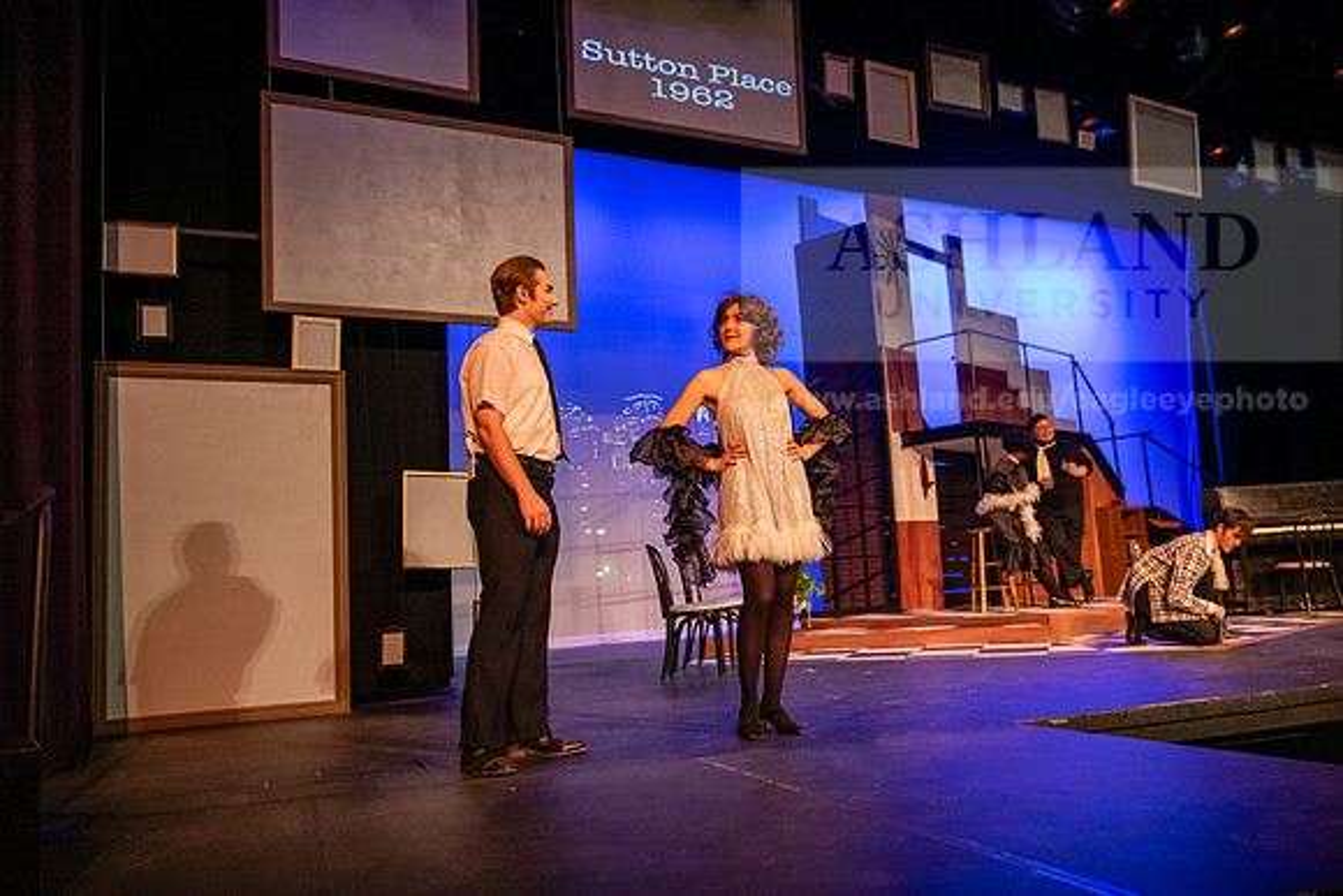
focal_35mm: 31
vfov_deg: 42.3
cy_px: 448
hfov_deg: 60.3
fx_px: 1157
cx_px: 672
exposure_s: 1/200
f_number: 3.2
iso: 3200
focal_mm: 31
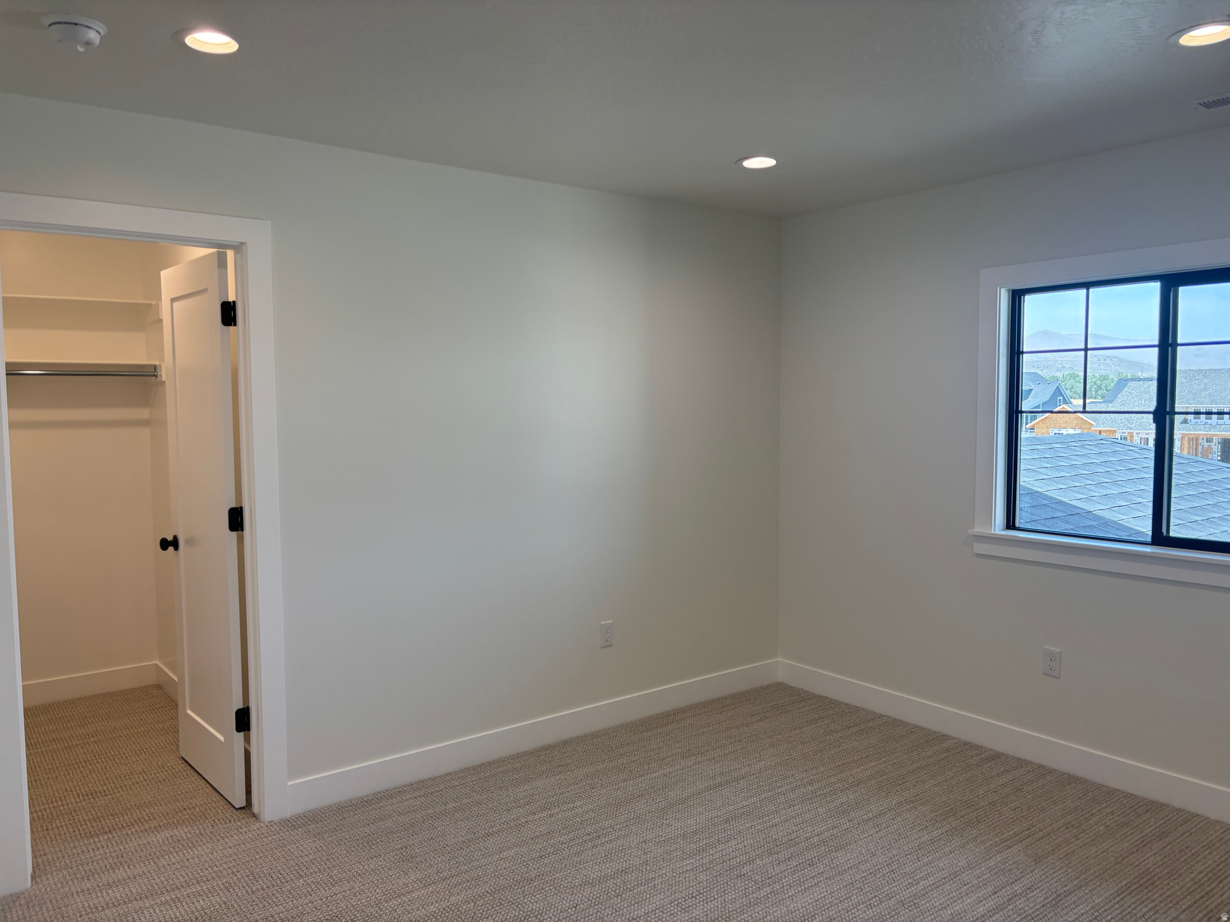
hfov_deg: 67.3
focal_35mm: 26
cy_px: 461
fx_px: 924
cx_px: 615
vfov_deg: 53.1
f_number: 1.6
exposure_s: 1/139
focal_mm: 5.96
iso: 64
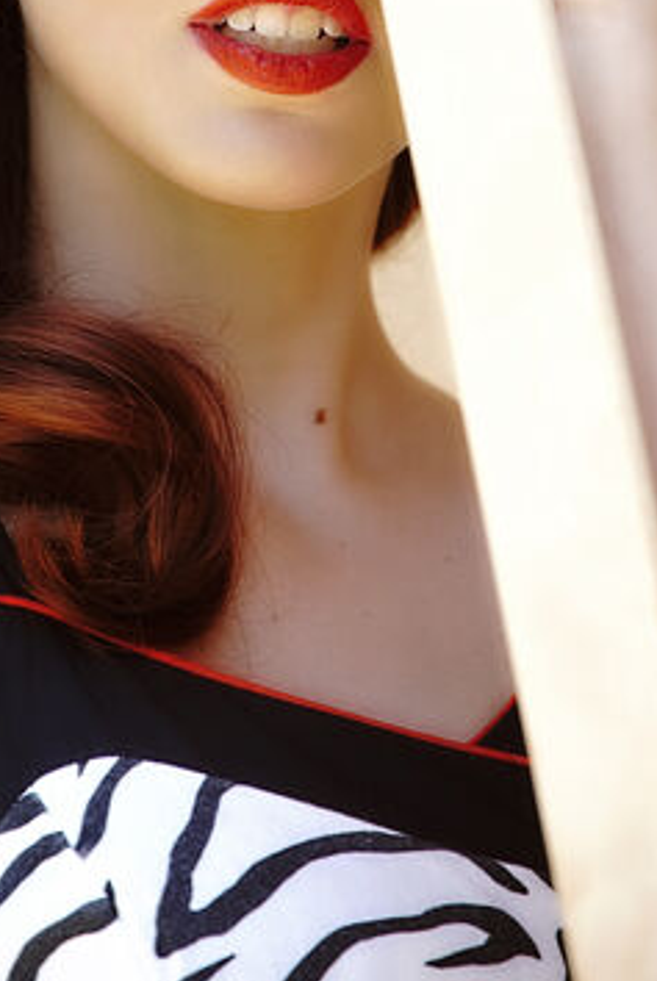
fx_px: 6523
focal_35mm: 239
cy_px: 172
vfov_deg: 8.6
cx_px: 208
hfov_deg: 5.8
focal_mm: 134
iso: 160
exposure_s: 1/320
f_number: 4.5
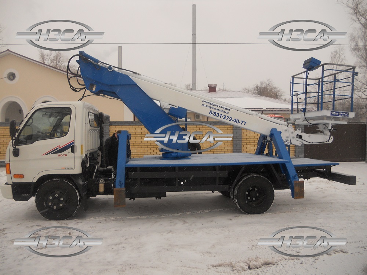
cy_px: 138
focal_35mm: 27
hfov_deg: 65.3
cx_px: 184
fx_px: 286
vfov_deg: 51.4
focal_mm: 4.9
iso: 80
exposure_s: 1/200
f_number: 3.2
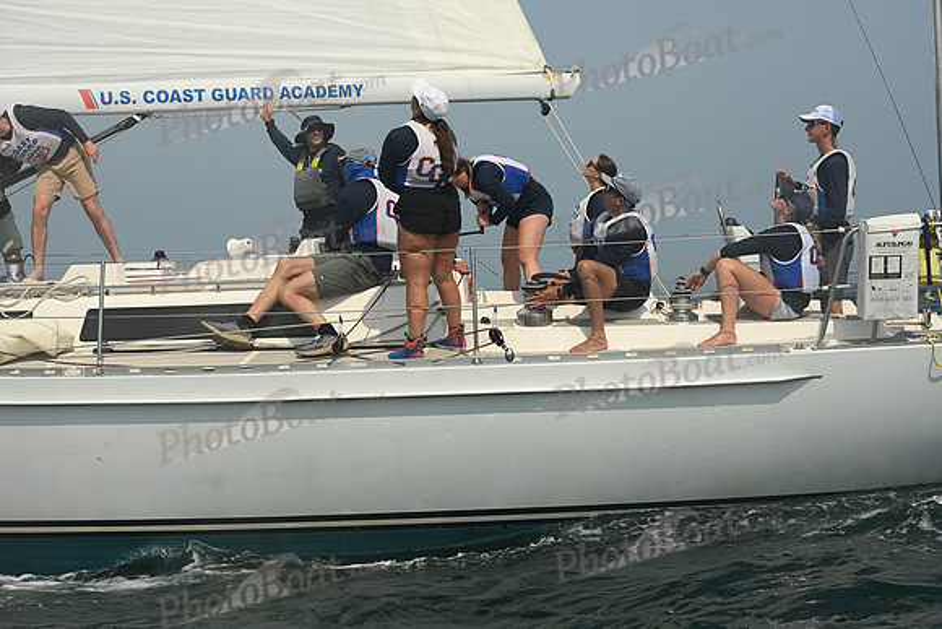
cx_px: 471
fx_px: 1832
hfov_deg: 28.8
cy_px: 314
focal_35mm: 70
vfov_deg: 19.5
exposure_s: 1/1250
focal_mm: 70
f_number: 10
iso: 320
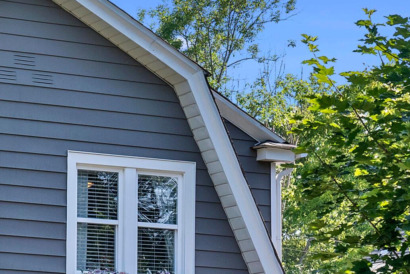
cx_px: -143
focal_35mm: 181
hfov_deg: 11.0
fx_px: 2062
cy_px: 245
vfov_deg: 7.6
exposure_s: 1/320
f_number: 9
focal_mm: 62
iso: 640
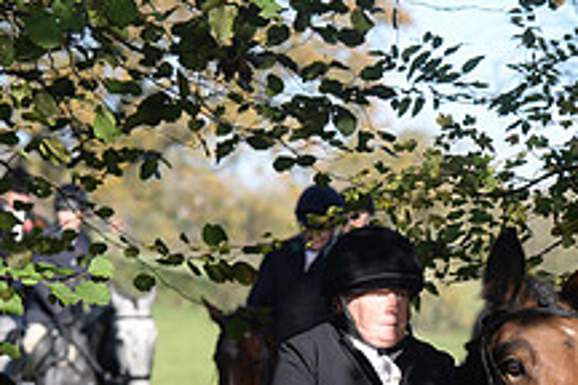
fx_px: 5169
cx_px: 417
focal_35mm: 322
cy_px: 773
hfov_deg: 6.4
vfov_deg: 4.2
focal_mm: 120
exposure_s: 1/2500
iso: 1000
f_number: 4
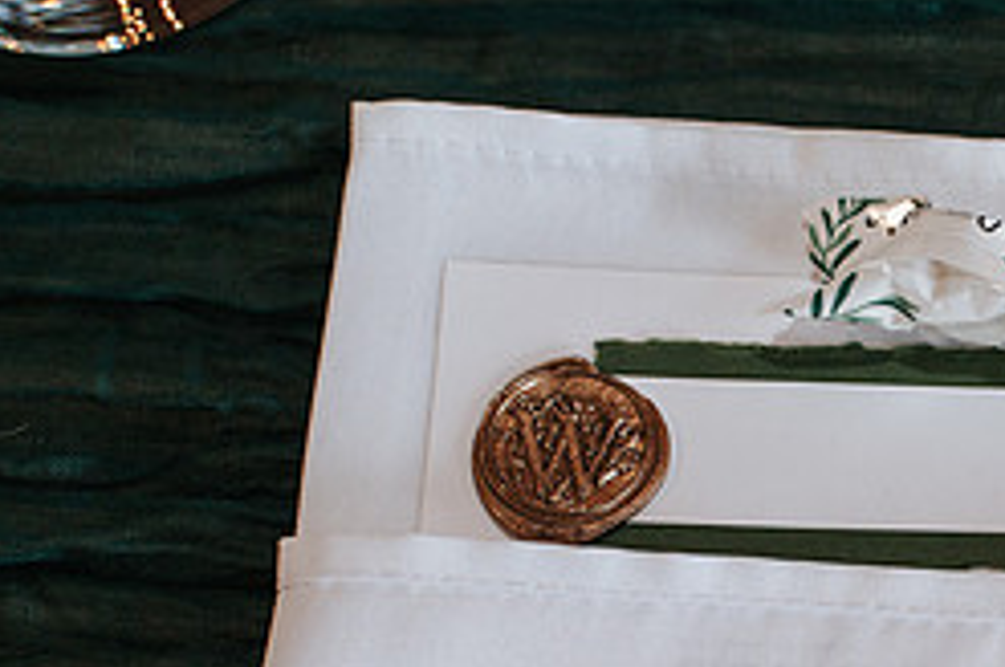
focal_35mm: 89
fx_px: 2481
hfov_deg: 22.2
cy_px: 610
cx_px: 966
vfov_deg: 15.1
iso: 800
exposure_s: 1/200
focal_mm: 35
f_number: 4.5
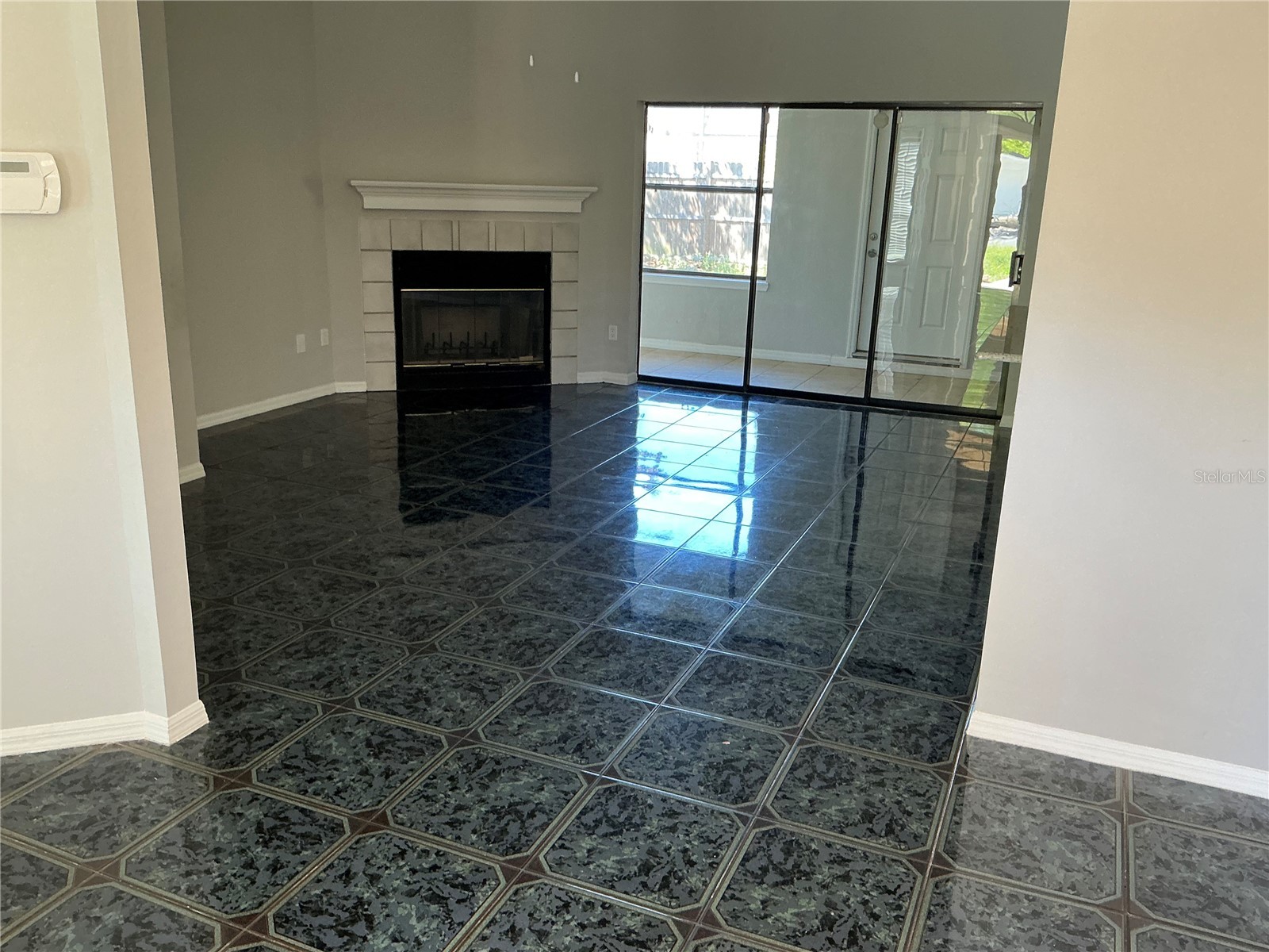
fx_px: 1026
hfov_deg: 63.4
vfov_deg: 49.7
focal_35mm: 28
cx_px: 634
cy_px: 476
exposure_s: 1/60
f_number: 1.8
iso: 80
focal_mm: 3
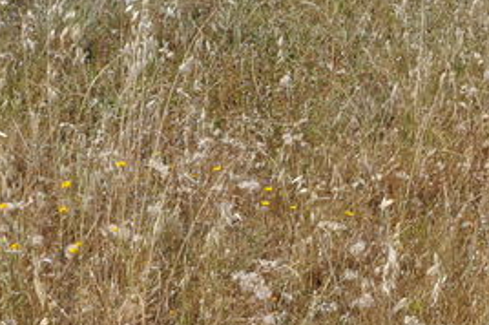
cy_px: 254
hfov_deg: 17.9
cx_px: 469
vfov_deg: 12.2
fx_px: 1519
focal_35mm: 112
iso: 200
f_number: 10
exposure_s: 1/400
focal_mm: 20
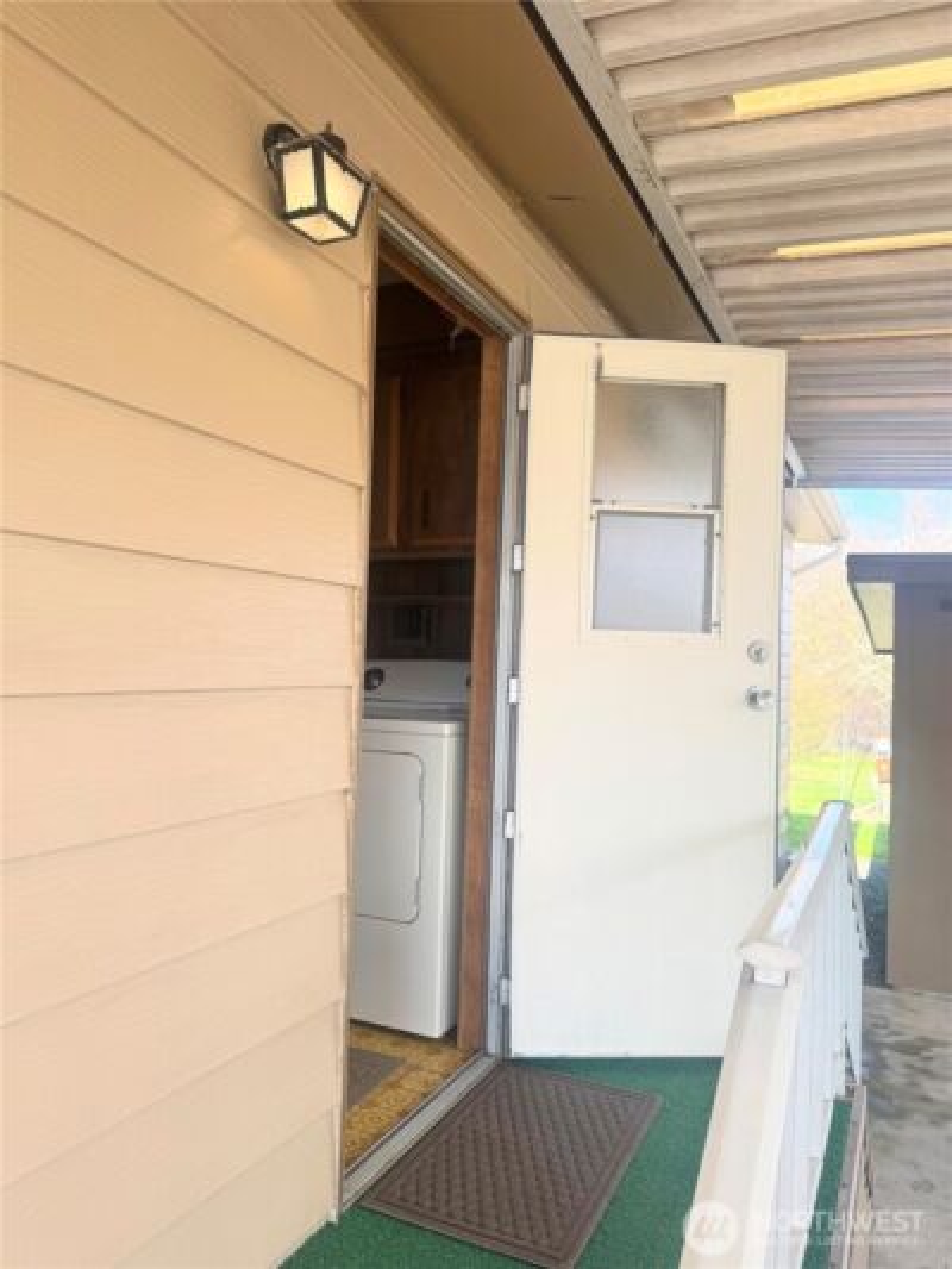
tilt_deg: +2.0
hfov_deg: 56.8
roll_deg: -1.3
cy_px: 634
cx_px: 476
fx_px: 880
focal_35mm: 24
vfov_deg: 71.6
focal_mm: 6.76
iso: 80
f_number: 1.78
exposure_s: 1/445
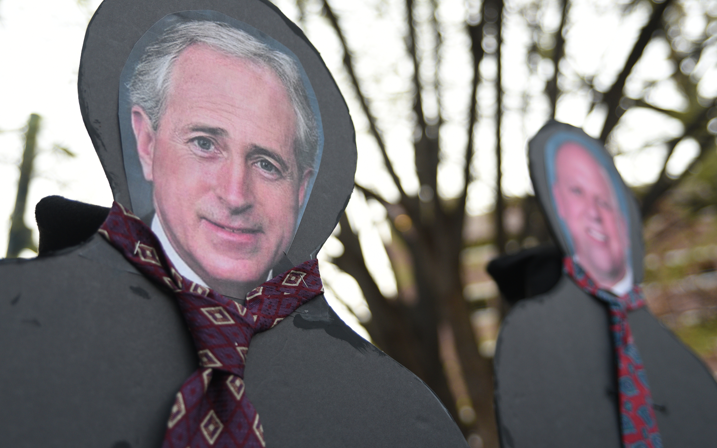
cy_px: 199
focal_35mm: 48
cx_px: 346
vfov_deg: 26.9
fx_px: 938
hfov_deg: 41.8
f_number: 2.8
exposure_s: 1/160
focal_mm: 44
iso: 500
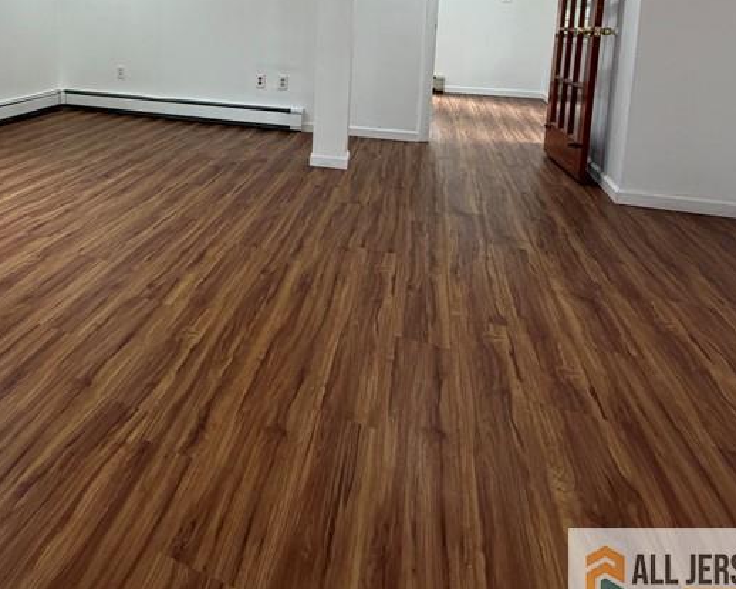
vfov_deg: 48.7
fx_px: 588
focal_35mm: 27
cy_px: 81
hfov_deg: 58.3
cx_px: 131
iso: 200
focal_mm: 2.22
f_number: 2.2
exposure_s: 1/120
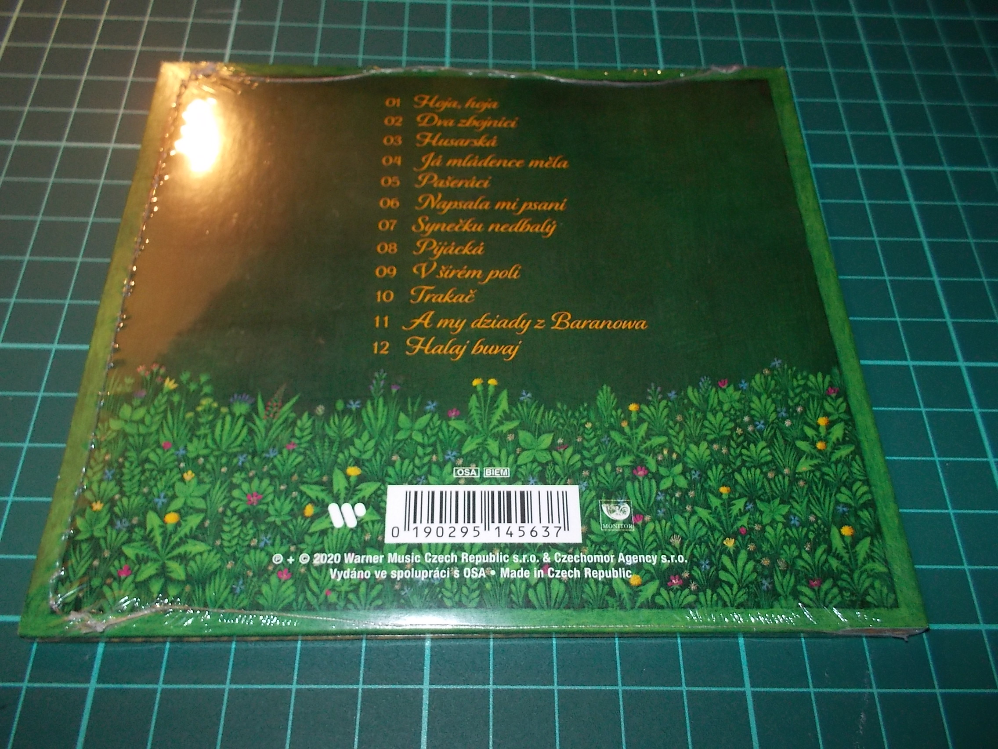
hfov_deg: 61.7
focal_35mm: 29
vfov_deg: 48.2
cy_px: 374
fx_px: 836
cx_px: 499
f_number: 3.3
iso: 200
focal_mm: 4.1
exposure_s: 1/30
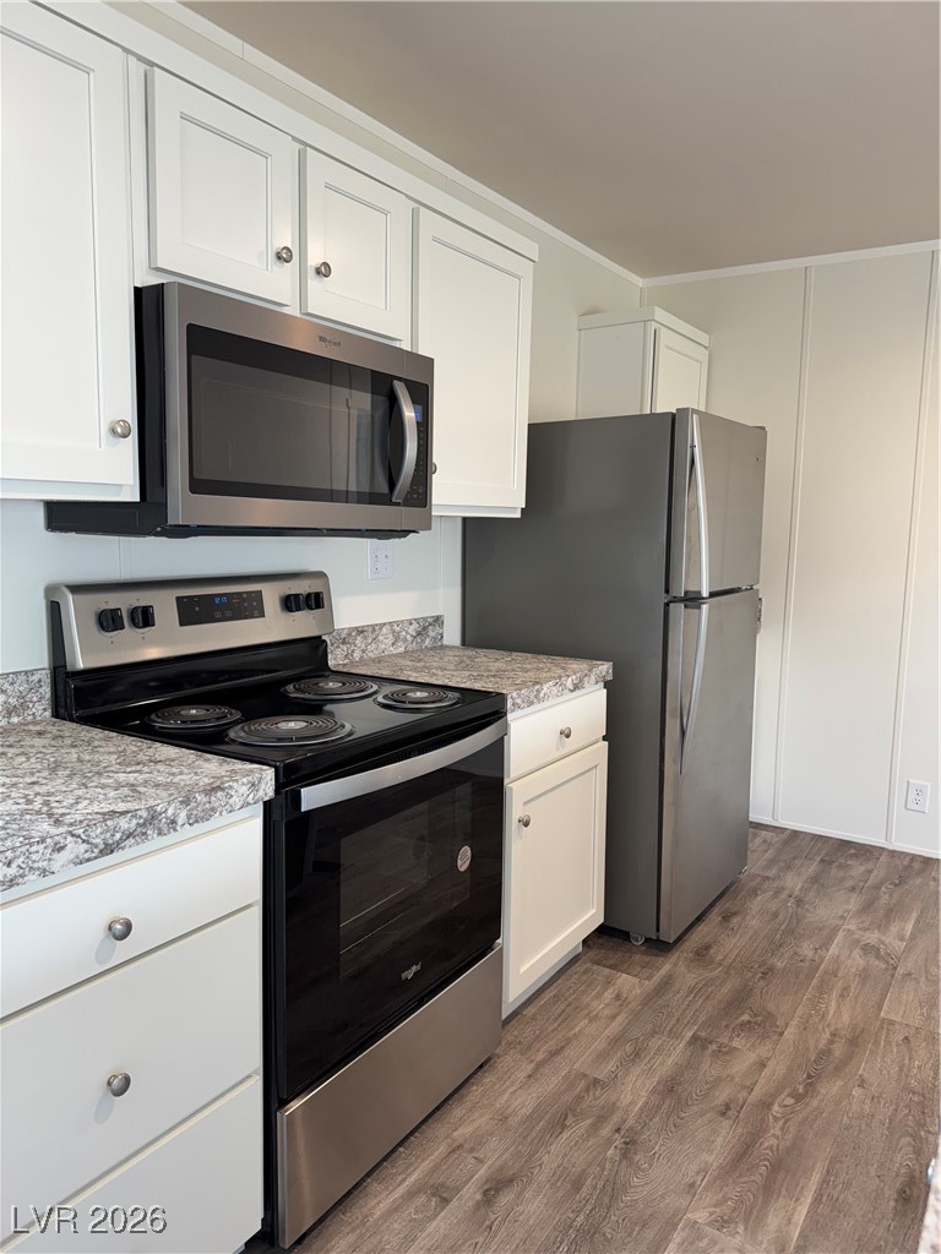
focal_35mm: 24
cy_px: 627
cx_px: 470
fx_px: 870
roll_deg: -0.4
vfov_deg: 71.6
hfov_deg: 56.8
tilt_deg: -6.6
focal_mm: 6.76
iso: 160
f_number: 1.78
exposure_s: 1/120
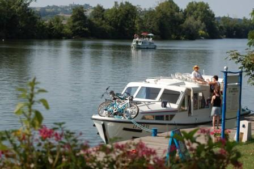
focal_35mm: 112
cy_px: 84
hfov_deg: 18.2
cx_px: 127
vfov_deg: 12.2
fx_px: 793
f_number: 6.3
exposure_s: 1/640
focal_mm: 75
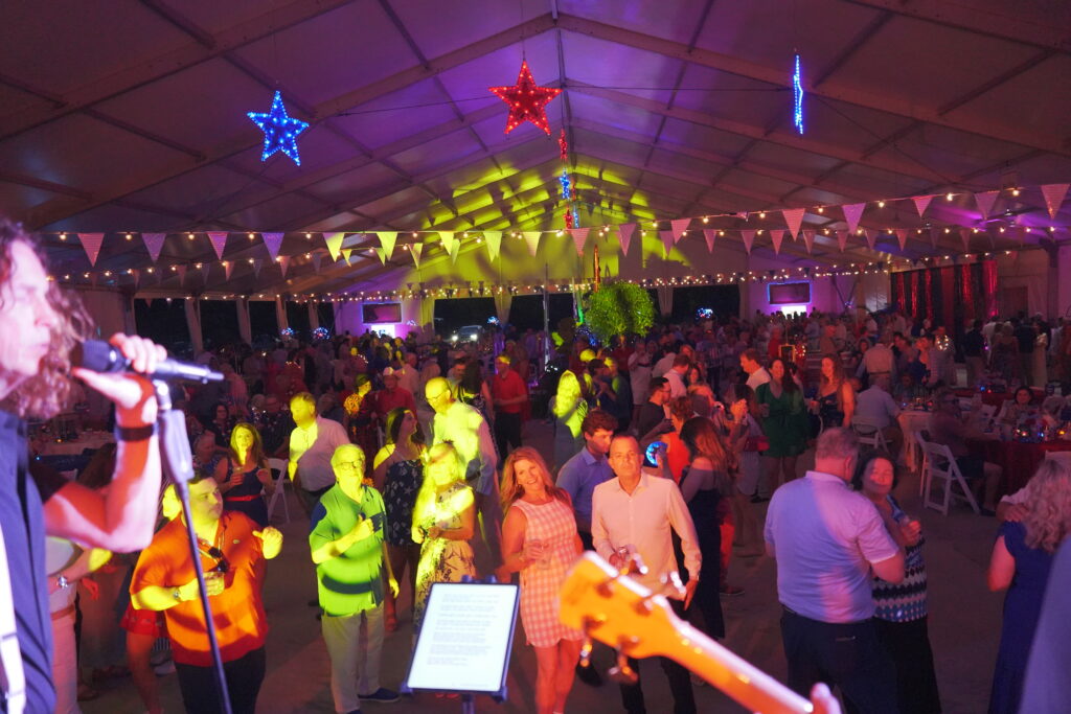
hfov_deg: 65.5
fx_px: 833
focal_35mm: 28
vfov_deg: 46.4
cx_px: 536
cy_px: 357
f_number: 2.8
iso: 10000
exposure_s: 1/400
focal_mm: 28
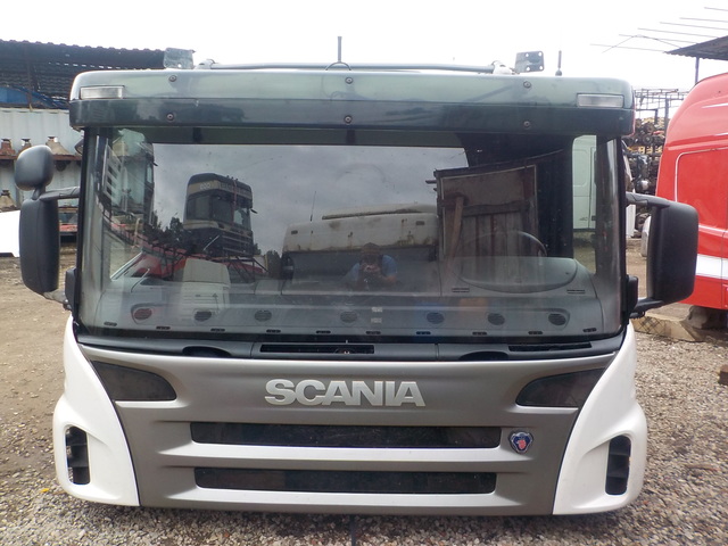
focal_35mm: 30
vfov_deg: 46.8
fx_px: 631
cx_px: 364
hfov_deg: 60.0
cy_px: 273
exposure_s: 1/30
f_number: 3.3
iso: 160
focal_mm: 4.1
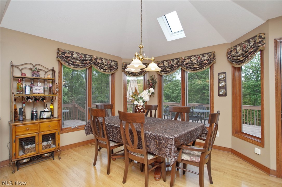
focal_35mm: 18
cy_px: 94
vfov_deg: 67.3
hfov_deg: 90.1
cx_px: 141
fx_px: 141
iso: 400
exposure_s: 1/100
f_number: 4.5
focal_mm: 12
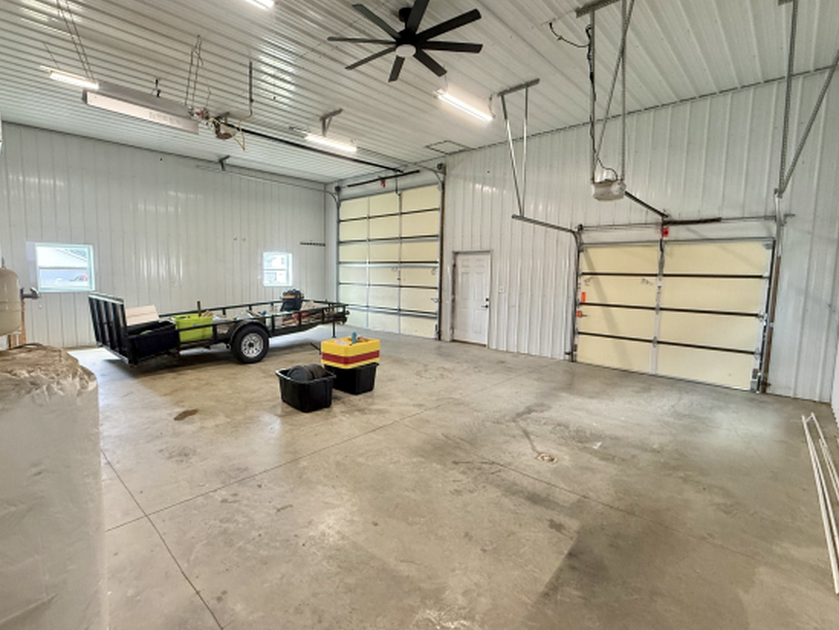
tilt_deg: -4.7
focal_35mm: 17
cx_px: 366
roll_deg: -0.6
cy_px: 307
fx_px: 412
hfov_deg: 90.5
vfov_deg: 74.7
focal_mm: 2.22
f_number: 2.2
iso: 320
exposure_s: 1/120
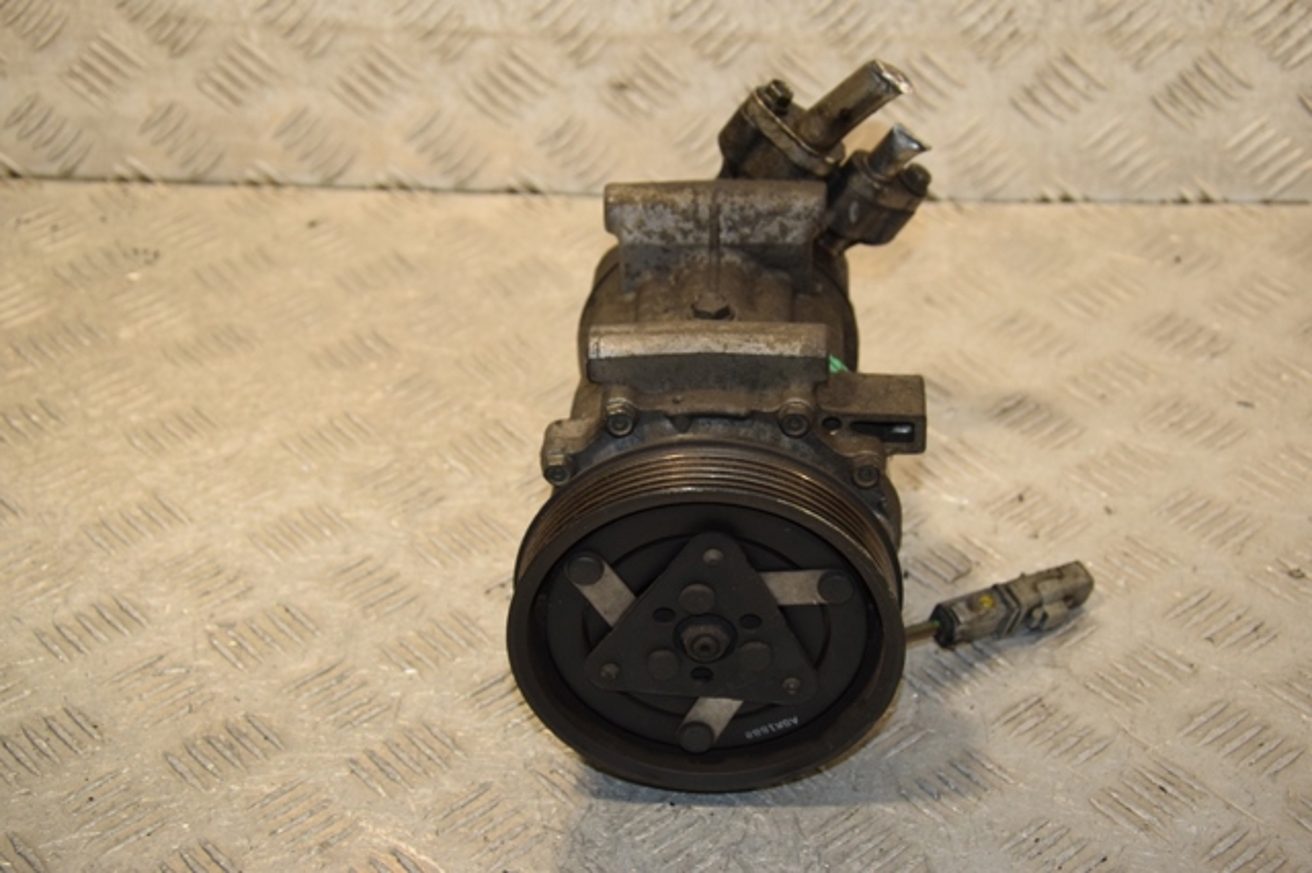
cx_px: 656
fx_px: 2623
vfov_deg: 18.9
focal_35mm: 72
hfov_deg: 28.1
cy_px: 436
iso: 800
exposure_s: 1/200
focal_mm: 48
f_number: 6.3
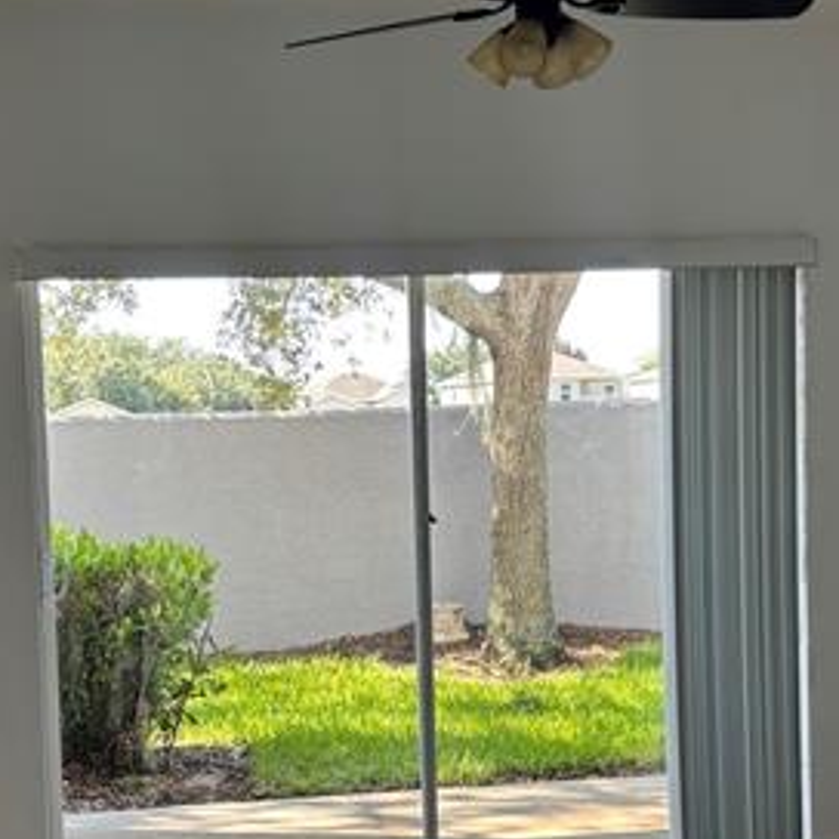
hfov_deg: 26.5
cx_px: 379
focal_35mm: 65
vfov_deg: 26.3
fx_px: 1782
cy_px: 583
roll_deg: +1.7
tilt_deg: -2.8
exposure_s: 1/121
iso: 40
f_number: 1.6
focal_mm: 5.96
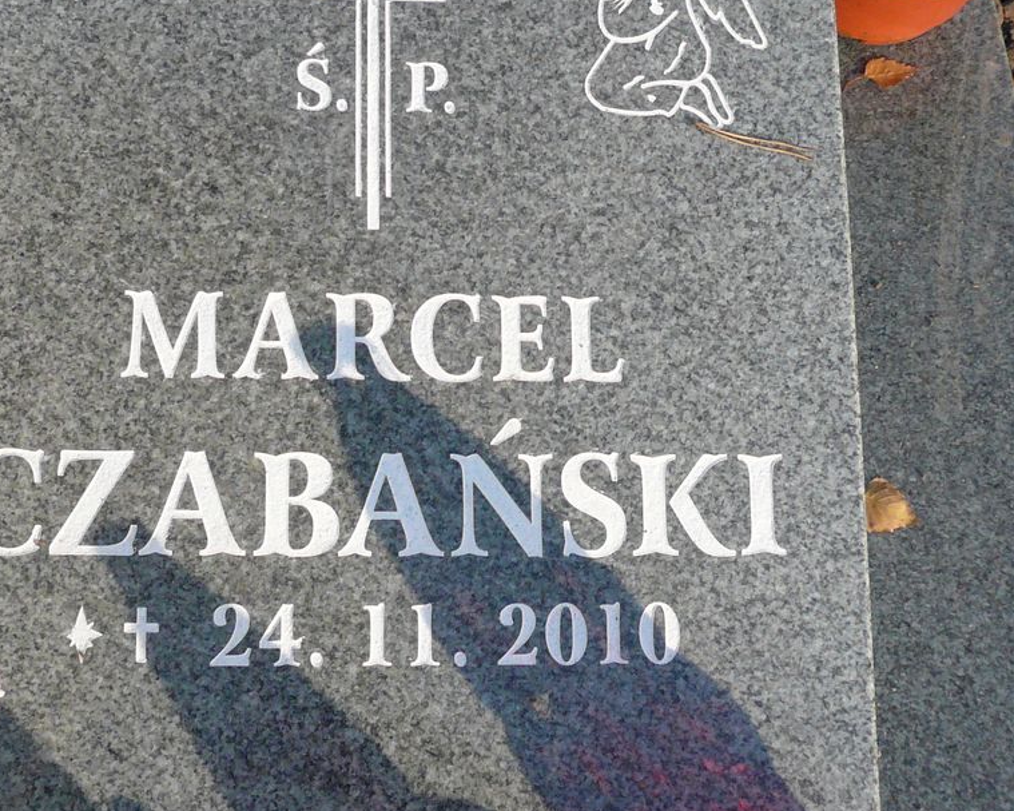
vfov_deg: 28.0
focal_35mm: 54
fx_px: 1620
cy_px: 329
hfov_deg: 34.7
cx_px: 437
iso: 100
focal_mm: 4.6
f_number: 2.8
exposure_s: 1/500
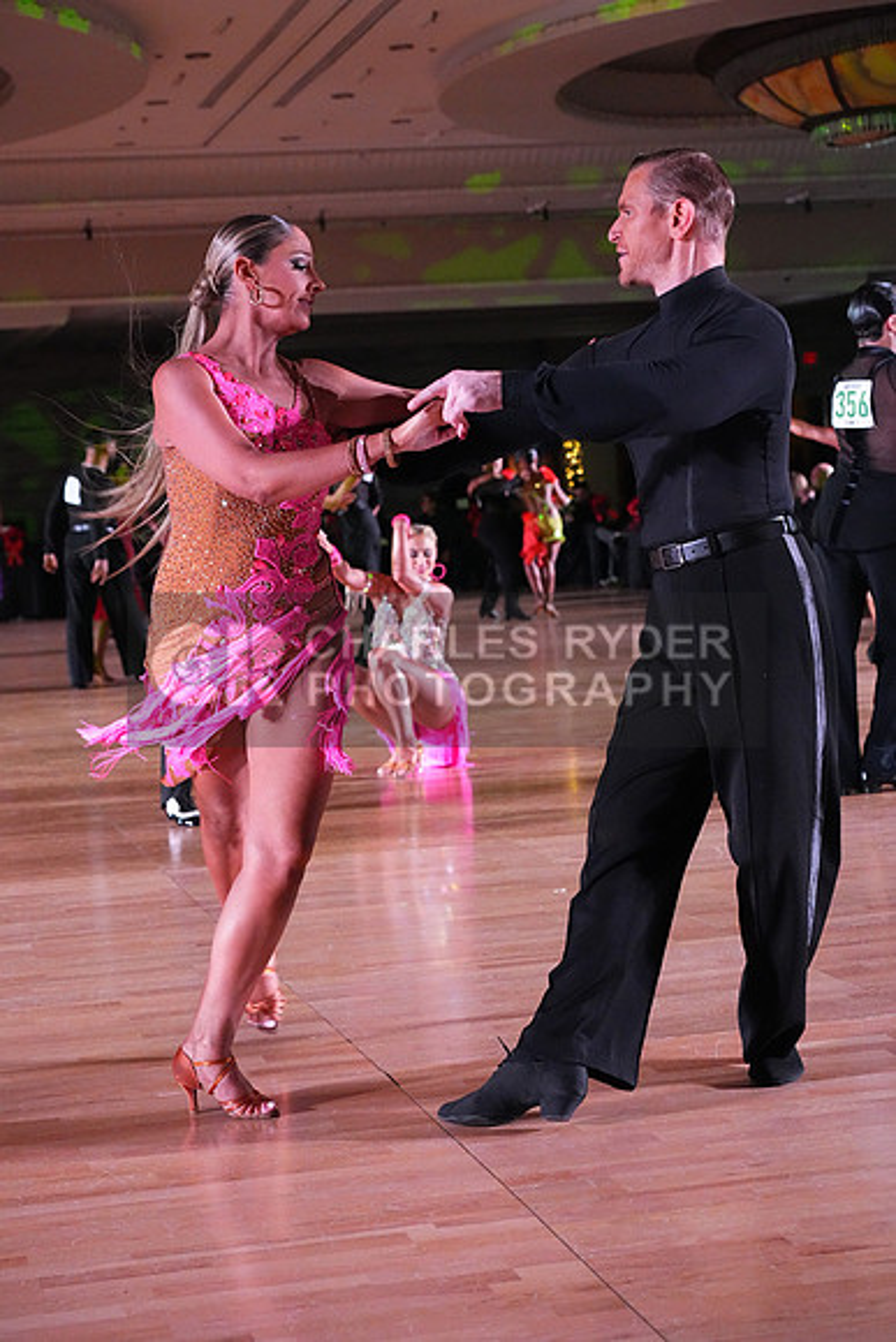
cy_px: 671
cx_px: 448
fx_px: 2612
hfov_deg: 19.5
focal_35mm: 70
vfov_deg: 28.8
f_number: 5.6
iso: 12800
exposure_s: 1/400
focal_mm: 70
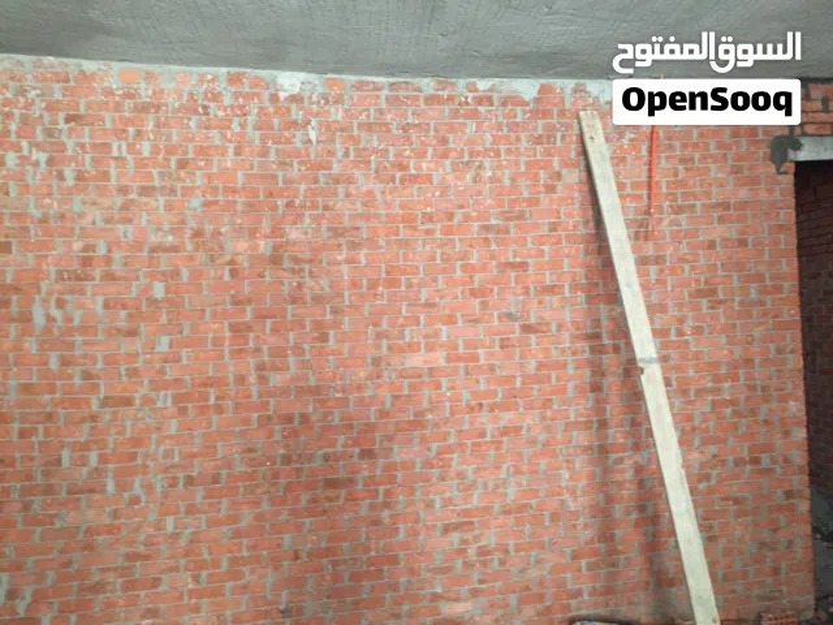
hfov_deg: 61.7
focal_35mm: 29
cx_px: 416
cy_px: 312
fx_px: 698
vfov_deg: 48.2
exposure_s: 1/33
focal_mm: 4.15
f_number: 2.2
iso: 160
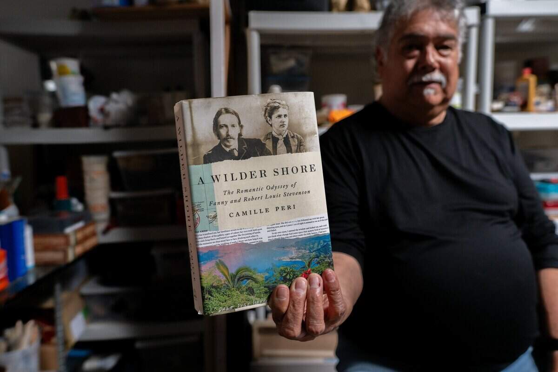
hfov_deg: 73.7
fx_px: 372
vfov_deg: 53.1
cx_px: 279
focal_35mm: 24
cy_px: 186
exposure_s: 1/250
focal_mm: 24
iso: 400
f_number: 3.5
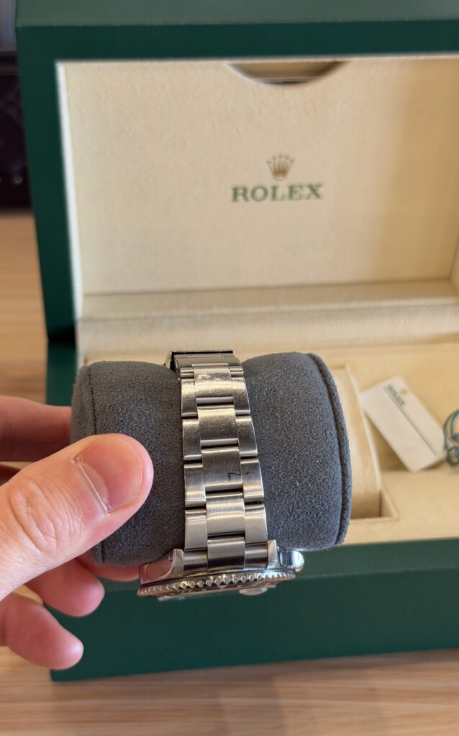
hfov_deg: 25.3
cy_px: 368
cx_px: 230
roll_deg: -3.4
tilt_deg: -40.5
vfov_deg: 39.6
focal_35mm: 51
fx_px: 1022
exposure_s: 1/60
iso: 160
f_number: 1.78
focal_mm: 6.76
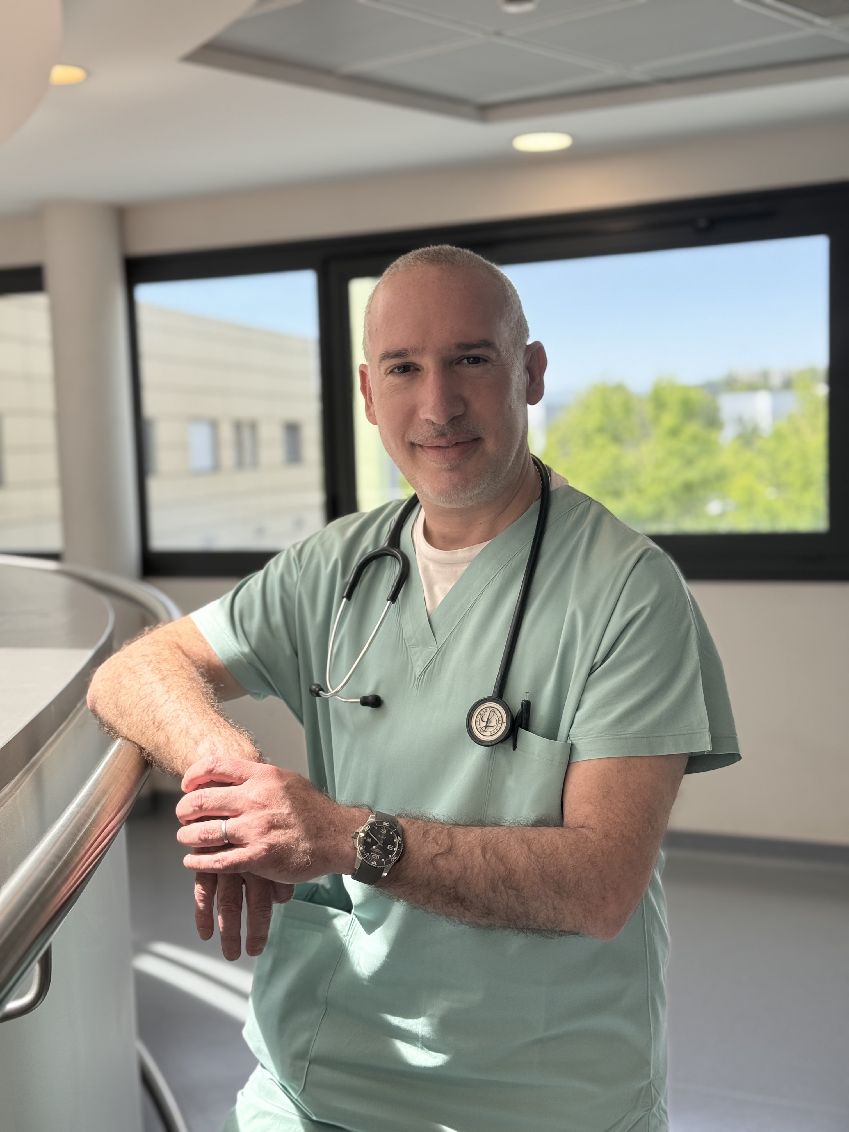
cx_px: 424
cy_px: 566
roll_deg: +1.7
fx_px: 1570
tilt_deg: -4.2
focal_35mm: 48
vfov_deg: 39.7
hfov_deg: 30.3
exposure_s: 1/693
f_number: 1.78
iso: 64
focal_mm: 6.76
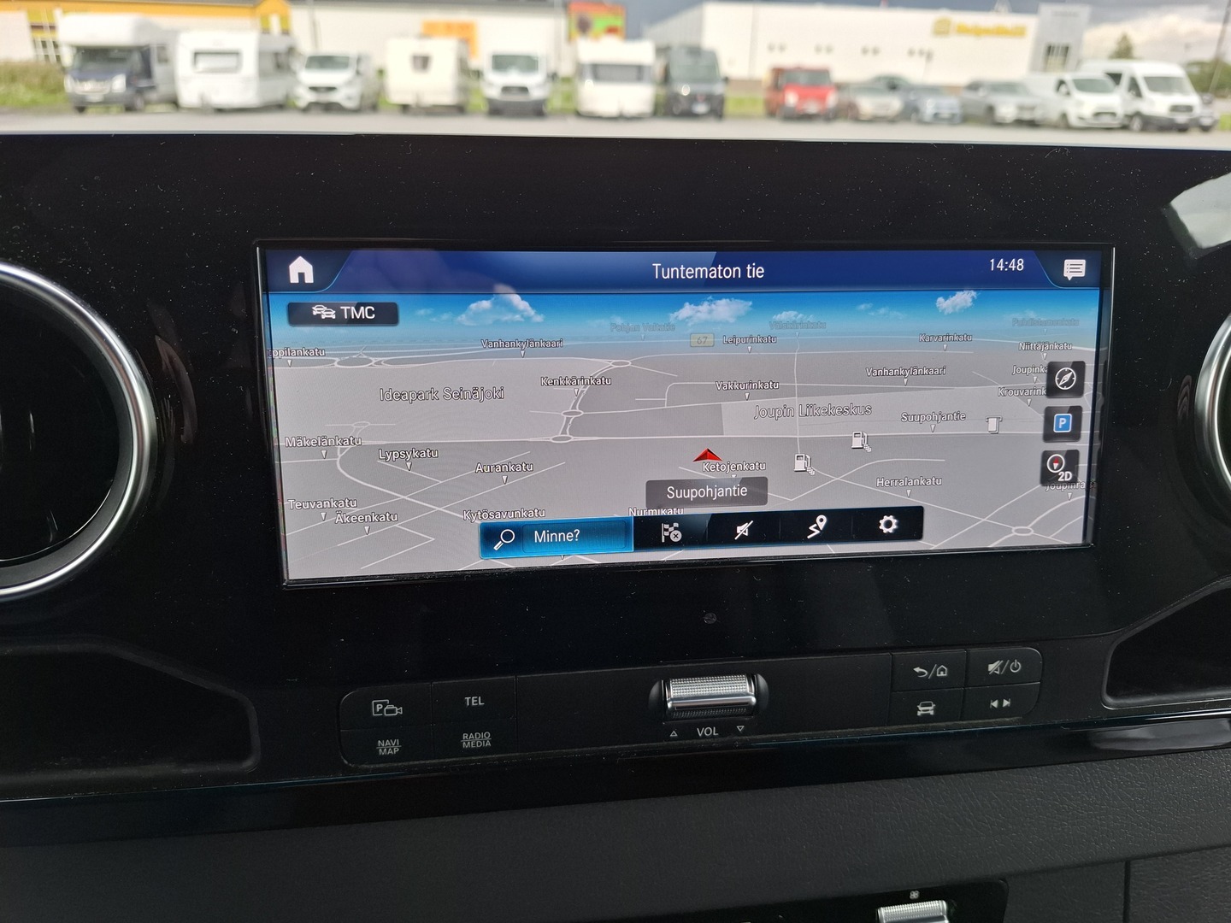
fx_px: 818
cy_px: 462
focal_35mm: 23
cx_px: 616
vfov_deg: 58.9
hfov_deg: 73.9
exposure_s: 1/148
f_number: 1.8
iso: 50
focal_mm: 5.54
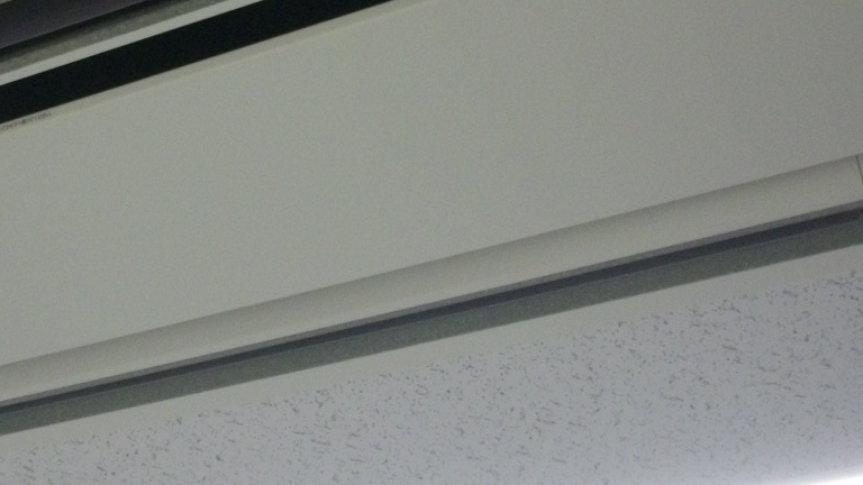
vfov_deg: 14.3
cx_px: 236
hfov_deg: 25.1
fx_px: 1922
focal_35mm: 84
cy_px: 119
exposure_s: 1/80
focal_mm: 6.2
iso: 200
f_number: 2.8
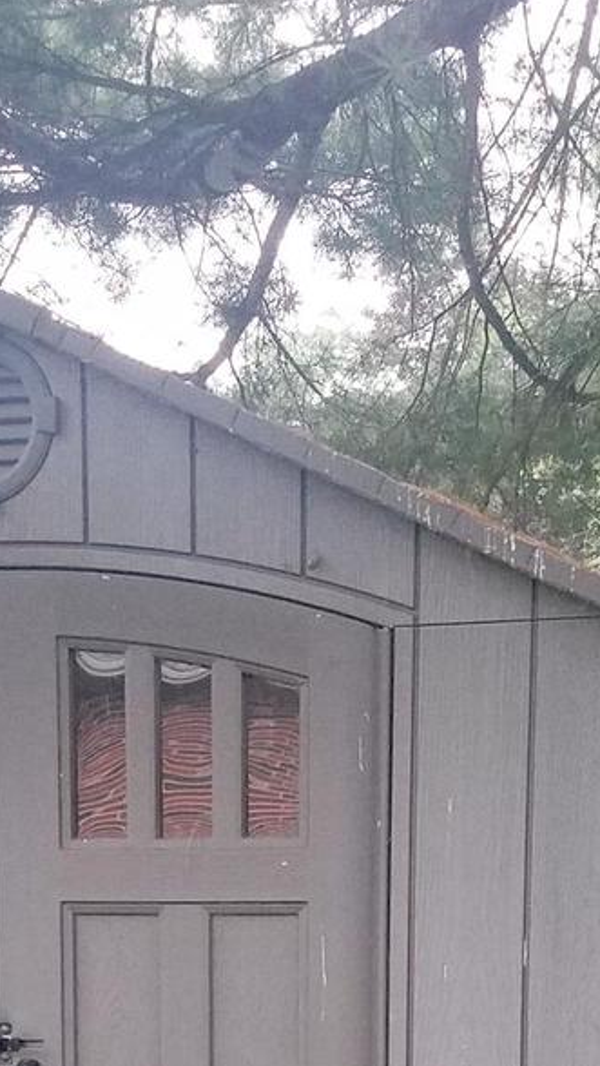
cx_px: 256
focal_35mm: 74
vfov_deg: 26.5
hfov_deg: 16.3
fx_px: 2092
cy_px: 1151
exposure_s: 1/24
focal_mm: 4.2
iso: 200
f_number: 1.7
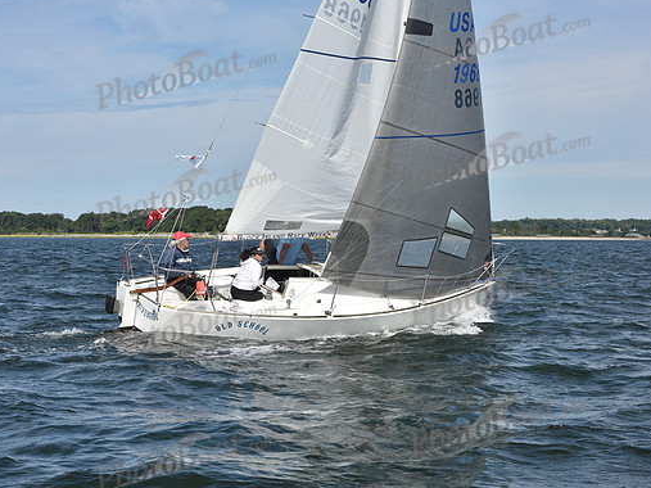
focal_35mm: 77
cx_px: 344
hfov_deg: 25.3
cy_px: 243
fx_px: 1448
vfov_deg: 19.1
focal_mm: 70
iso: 320
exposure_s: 1/1000
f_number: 11
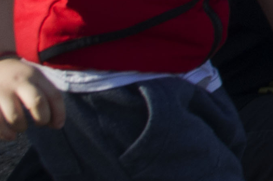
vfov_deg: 4.3
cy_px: -390
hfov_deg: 6.1
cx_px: 918
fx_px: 2316
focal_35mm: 306
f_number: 10
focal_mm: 28
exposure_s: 1/250
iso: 360
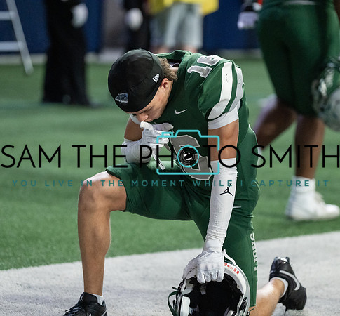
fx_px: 2012
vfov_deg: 9.0
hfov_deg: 9.7
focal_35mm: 188
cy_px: 158
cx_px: 183
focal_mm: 153
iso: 5000
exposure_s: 1/400
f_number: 2.8
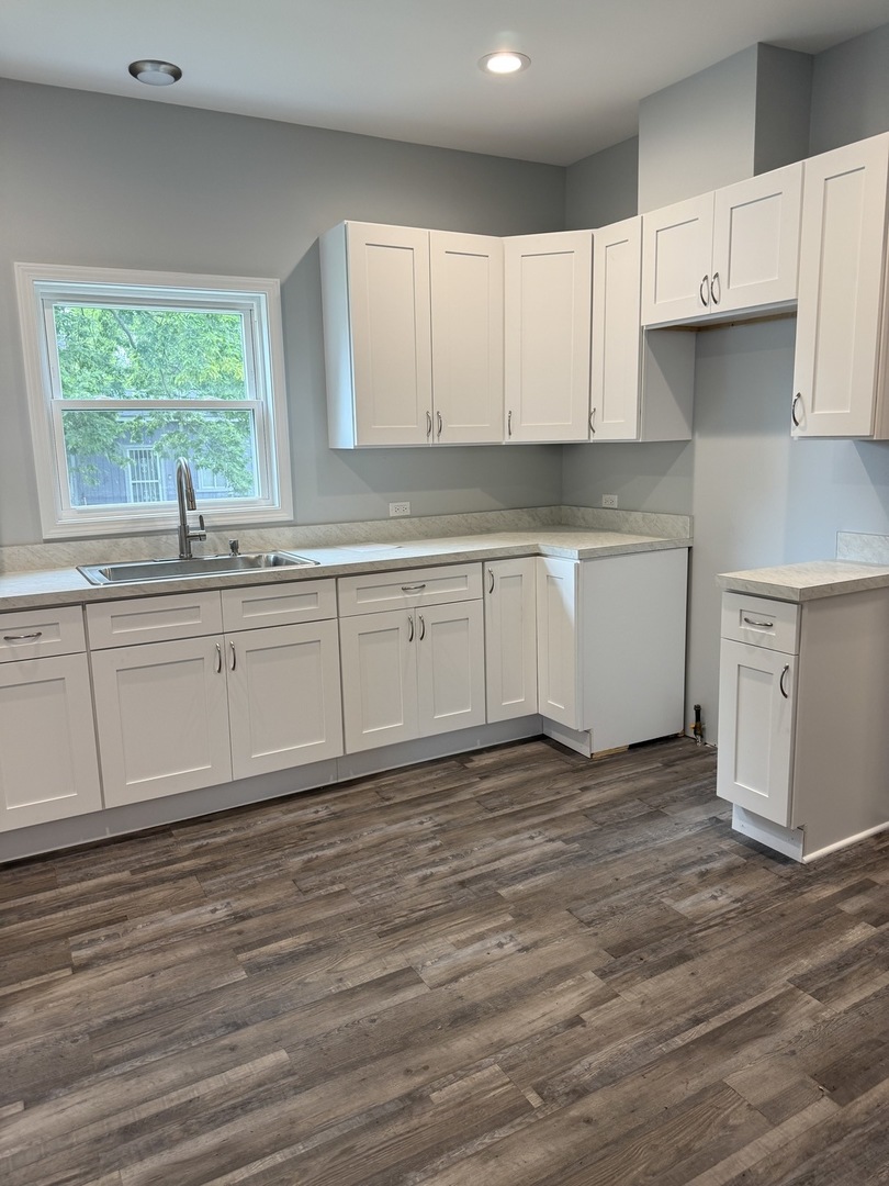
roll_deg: +0.4
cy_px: 593
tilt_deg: -8.9
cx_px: 444
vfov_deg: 71.6
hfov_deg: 56.8
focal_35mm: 24
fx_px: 822
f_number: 1.78
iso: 125
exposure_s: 1/120
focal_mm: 6.76
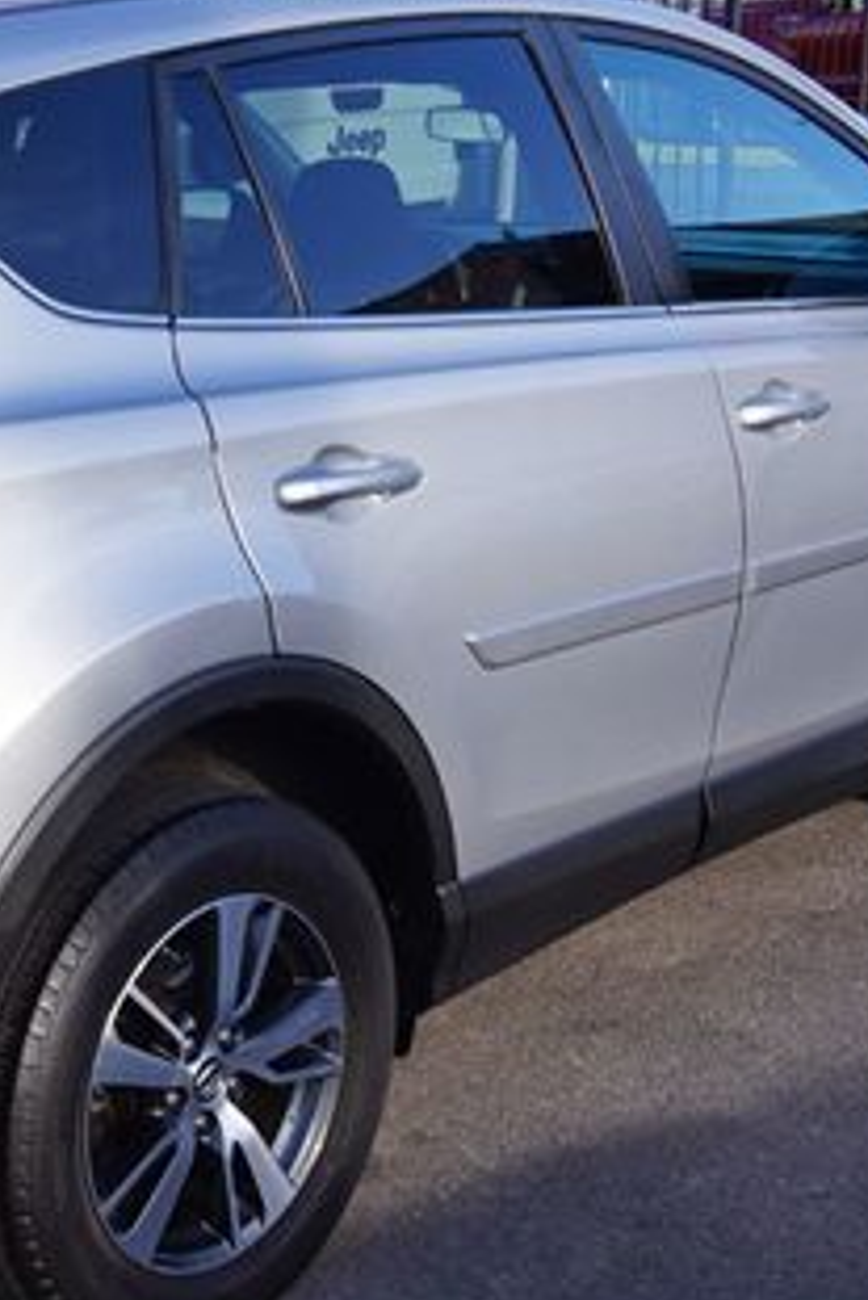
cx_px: 59
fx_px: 2349
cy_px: 663
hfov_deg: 20.4
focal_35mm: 65
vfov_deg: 30.9
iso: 100
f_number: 8
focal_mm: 21
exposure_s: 1/80
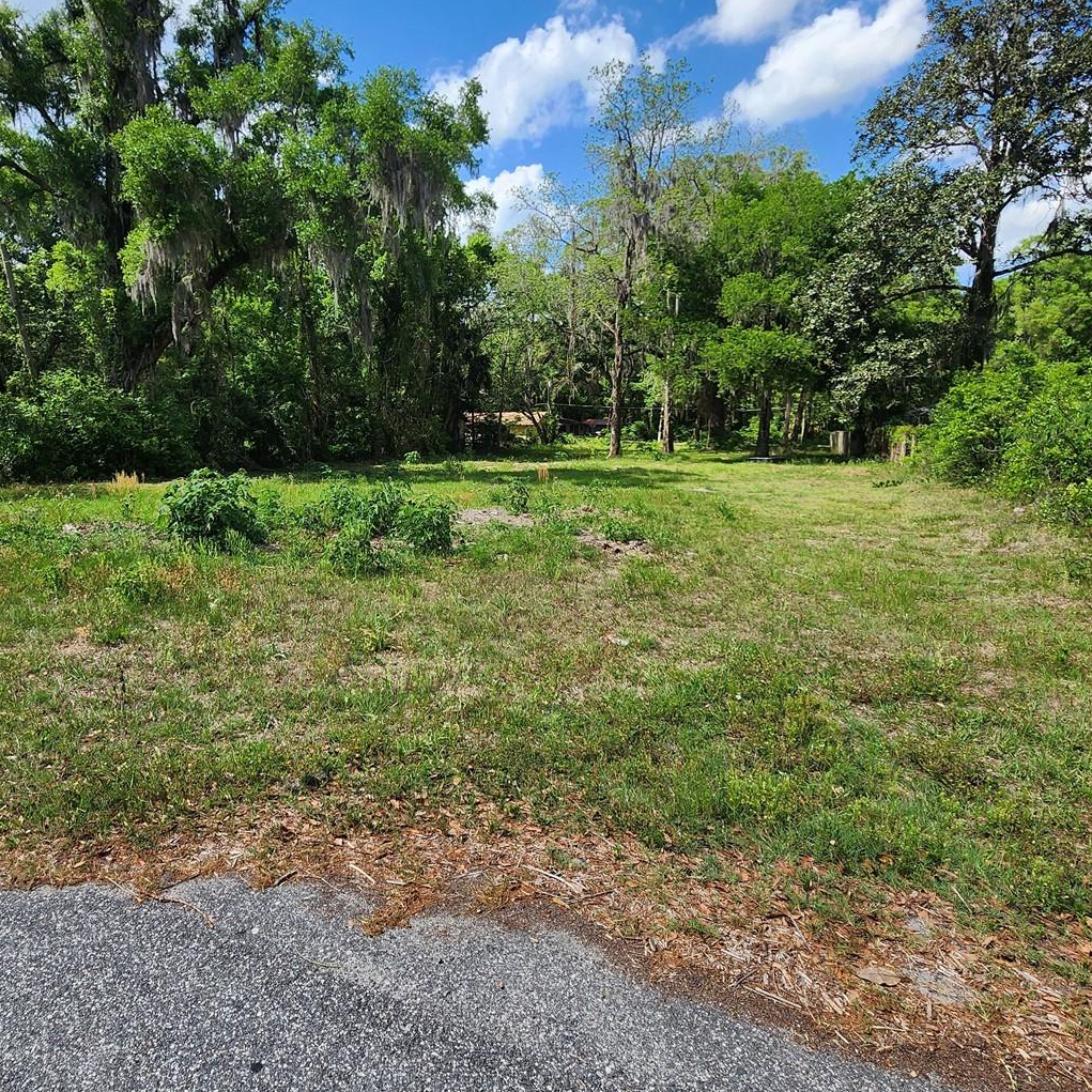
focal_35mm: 18
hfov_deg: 79.5
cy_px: 526
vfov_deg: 80.7
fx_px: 642
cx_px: 424
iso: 50
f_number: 2.2
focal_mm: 2.2
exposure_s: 1/1228
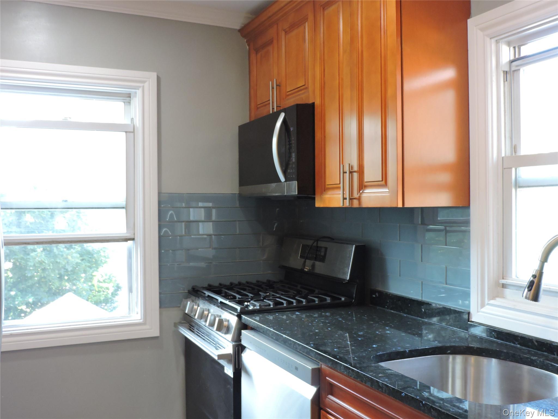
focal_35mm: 35
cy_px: 210
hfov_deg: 52.6
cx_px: 279
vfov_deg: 40.7
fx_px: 564
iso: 400
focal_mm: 6.2
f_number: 3.3
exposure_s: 1/50
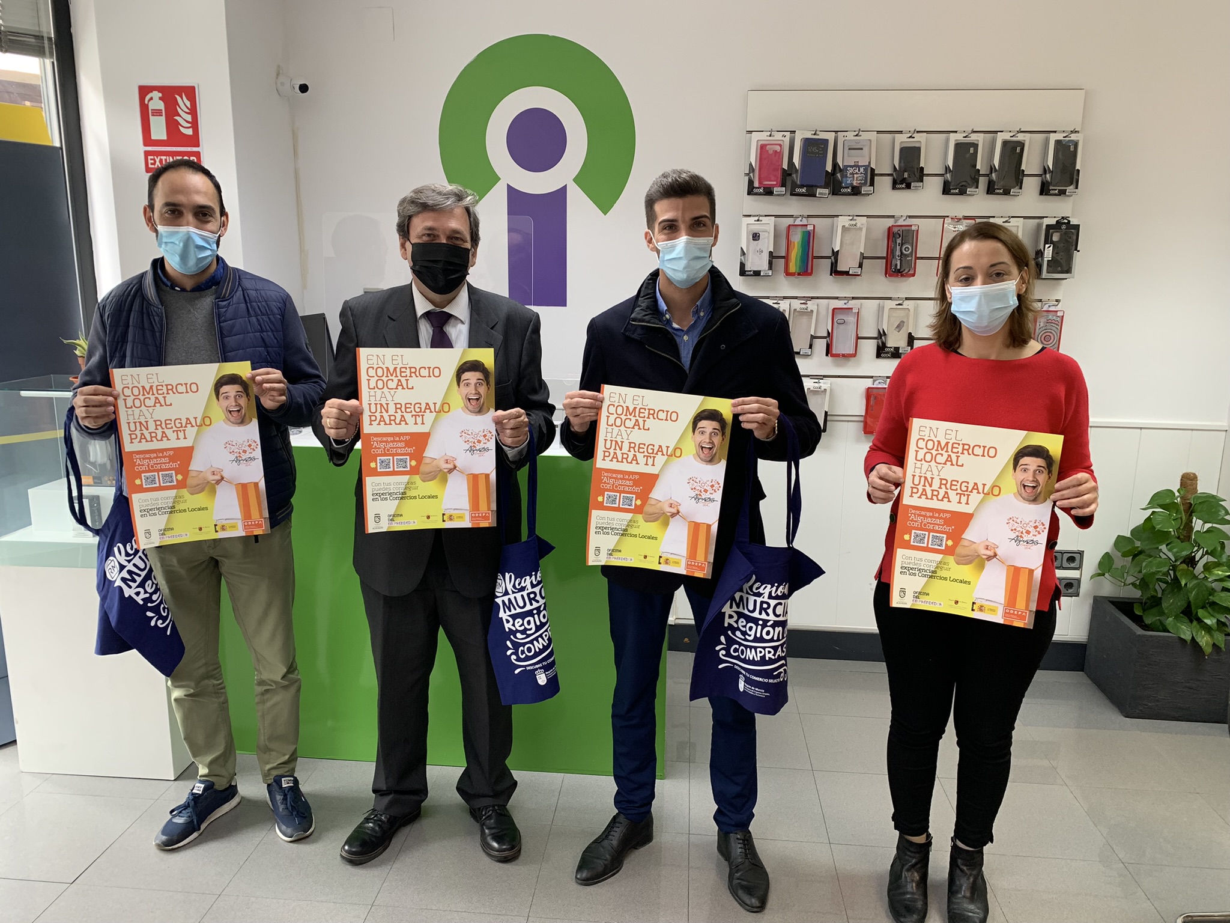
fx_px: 924
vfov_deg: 53.1
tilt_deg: -12.3
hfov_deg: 67.3
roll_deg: -0.4
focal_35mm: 26
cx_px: 615
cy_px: 462
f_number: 1.8
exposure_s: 1/50
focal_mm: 4.25
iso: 80
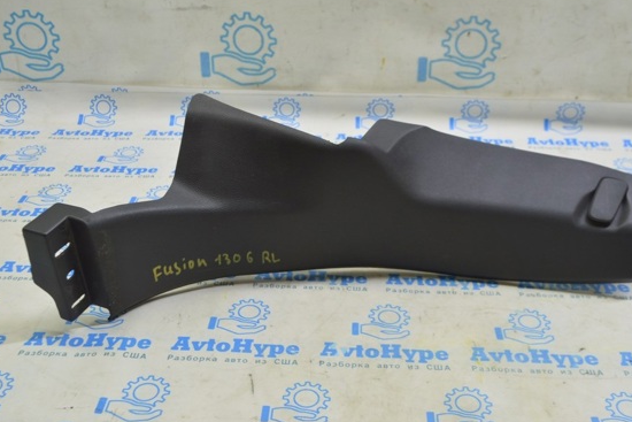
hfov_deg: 44.9
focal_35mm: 44
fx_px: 765
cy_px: 190
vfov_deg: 30.8
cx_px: 323
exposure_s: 1/20
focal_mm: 25
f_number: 5.6
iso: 400
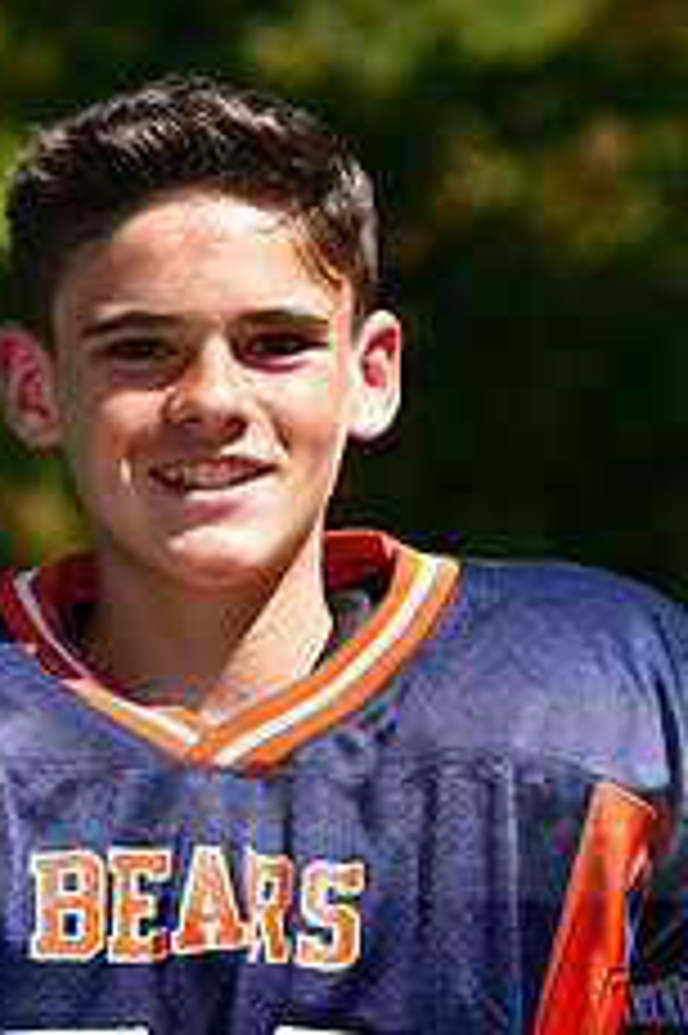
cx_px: 119
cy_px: 756
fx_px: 13033
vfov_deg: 4.5
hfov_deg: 3.0
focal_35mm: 454
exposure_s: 1/2500
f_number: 4.5
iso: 400
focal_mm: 120
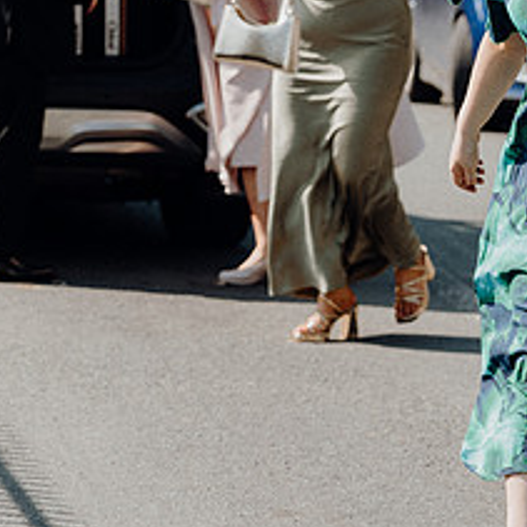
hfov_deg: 7.1
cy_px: 129
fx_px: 4220
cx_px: 689
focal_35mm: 245
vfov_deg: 7.1
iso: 125
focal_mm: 70
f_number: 3.5
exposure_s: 1/640
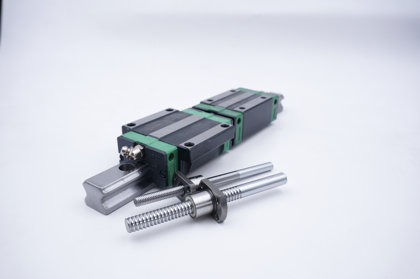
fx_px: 350
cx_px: 210
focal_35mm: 30
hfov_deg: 62.0
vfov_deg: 43.5
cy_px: 140
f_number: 6.3
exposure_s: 1/100
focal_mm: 20
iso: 200
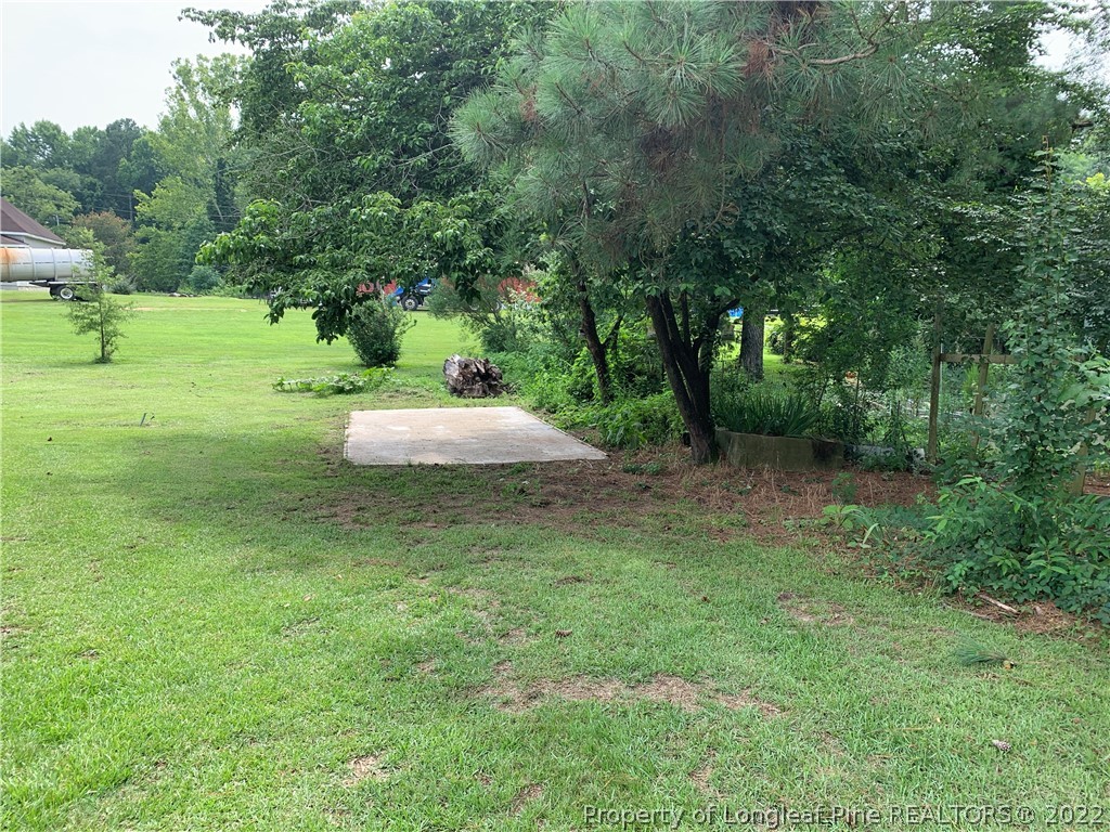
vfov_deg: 53.1
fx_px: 834
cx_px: 555
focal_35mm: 26
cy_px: 416
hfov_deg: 67.3
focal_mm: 4.25
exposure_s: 1/534
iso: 25
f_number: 1.8
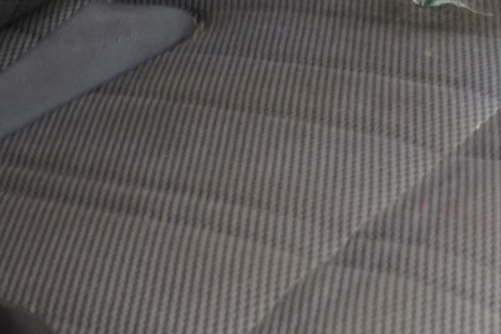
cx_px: 21
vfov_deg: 8.0
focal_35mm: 162
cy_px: -367
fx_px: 2254
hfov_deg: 12.6
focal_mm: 29
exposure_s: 1/5
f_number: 7.1
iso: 800
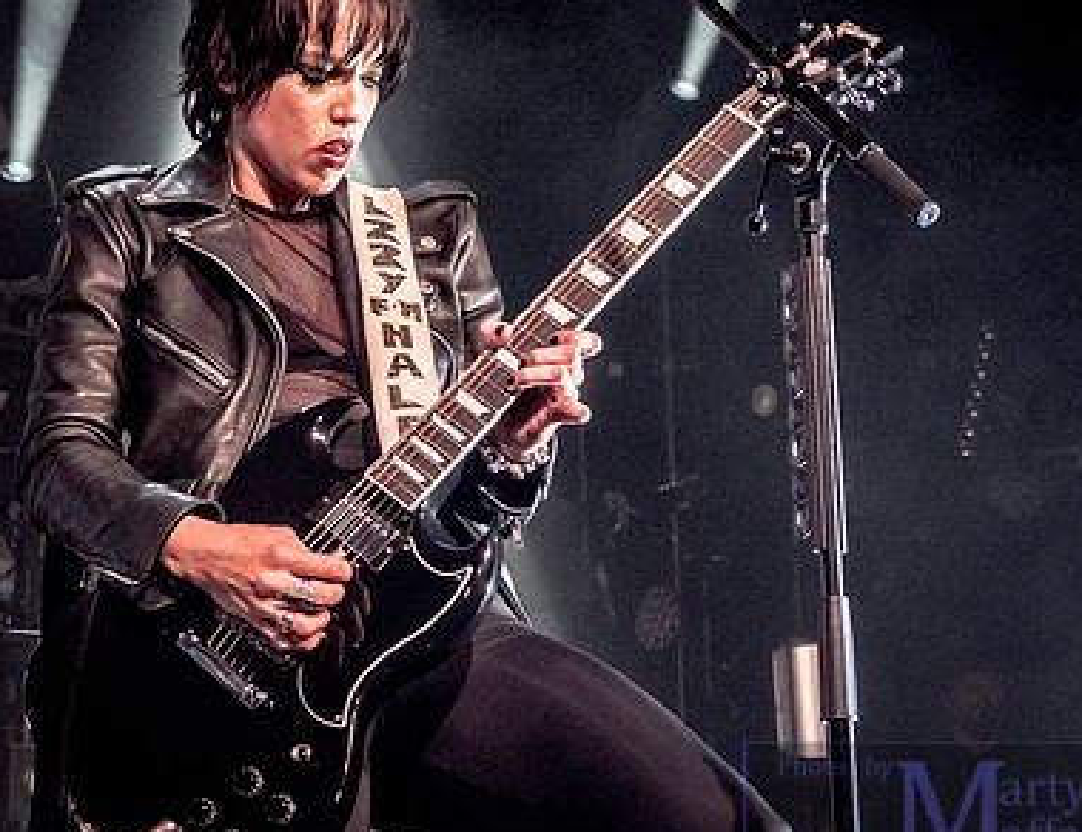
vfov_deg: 14.2
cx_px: 359
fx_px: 3311
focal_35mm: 105
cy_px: 161
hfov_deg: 18.5
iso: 1250
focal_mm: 28
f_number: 4
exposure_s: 1/125
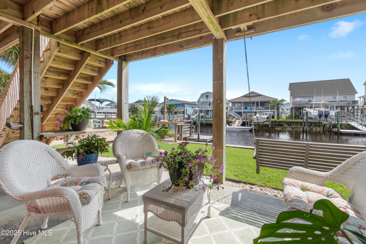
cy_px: 122
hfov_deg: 100.4
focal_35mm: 15
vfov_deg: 77.3
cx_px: 183
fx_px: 152
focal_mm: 10
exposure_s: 1/160
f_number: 6.3
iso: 100
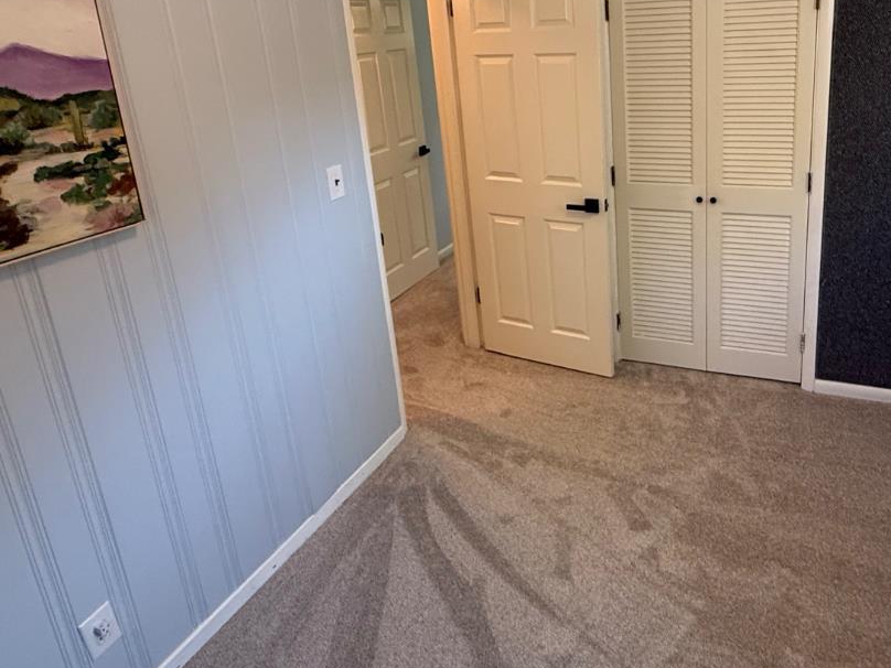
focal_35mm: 26
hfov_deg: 65.8
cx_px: 580
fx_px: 669
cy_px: 199
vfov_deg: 51.6
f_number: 2.2
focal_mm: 2.22
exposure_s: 1/120
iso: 320
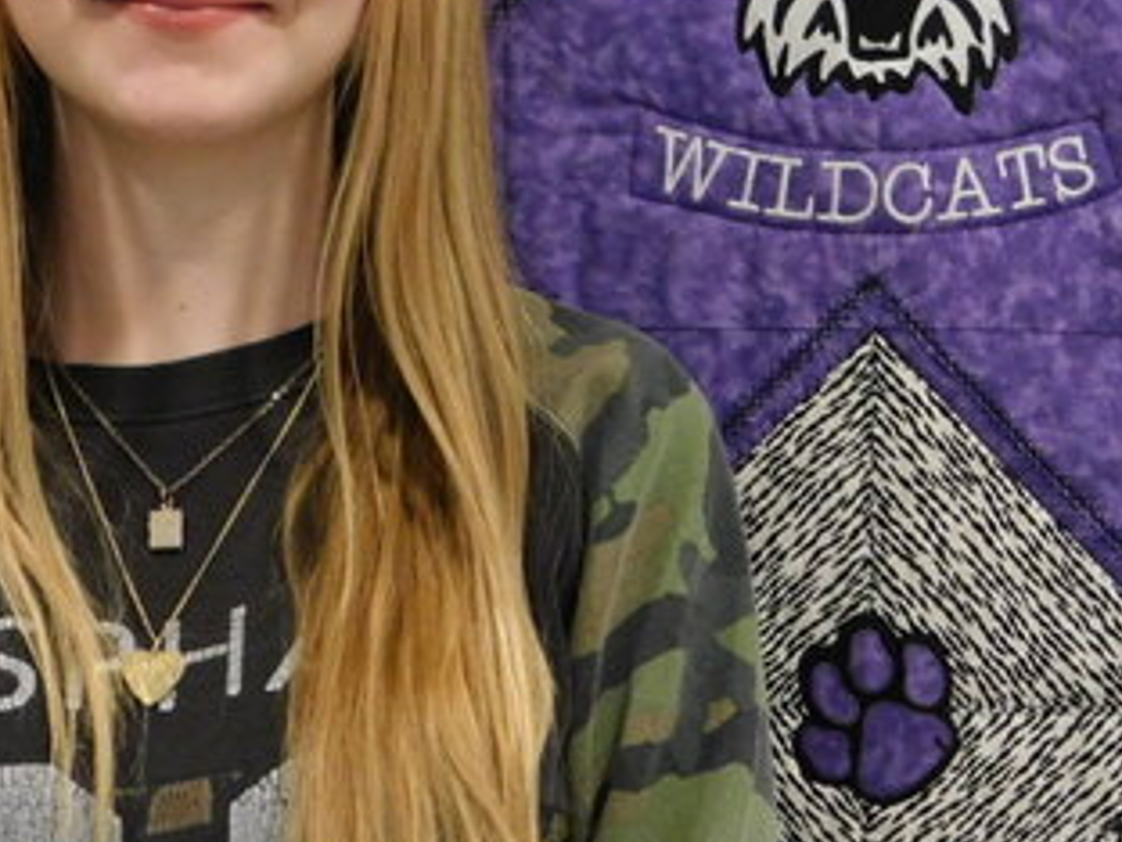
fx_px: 5478
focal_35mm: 169
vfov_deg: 8.8
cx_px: 1014
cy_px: 306
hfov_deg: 11.6
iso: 400
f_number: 4.2
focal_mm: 11.7
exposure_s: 1/13
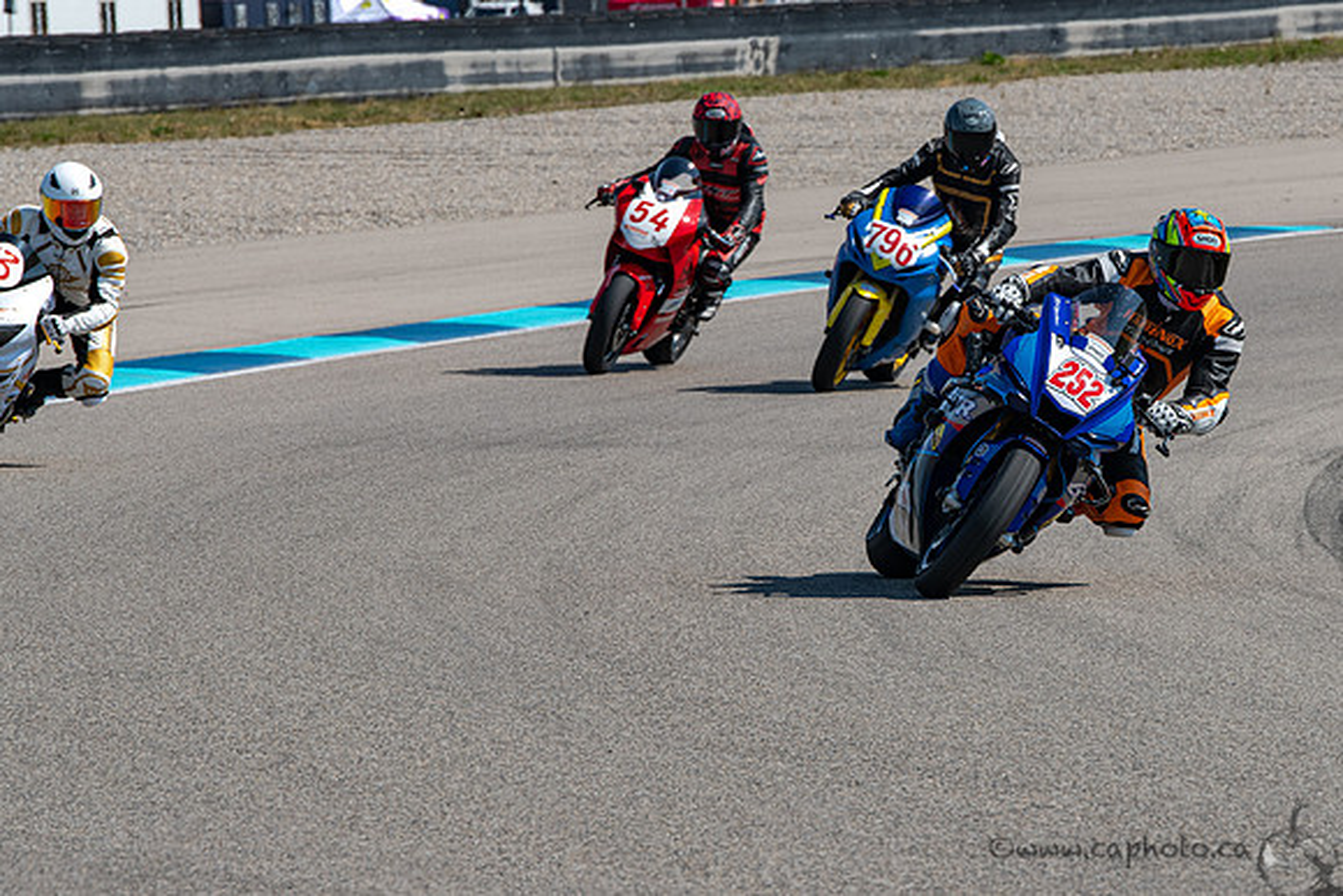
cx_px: 988
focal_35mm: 294
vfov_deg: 4.7
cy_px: 448
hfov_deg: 7.0
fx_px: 10982
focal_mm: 200
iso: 180
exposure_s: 1/800
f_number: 9
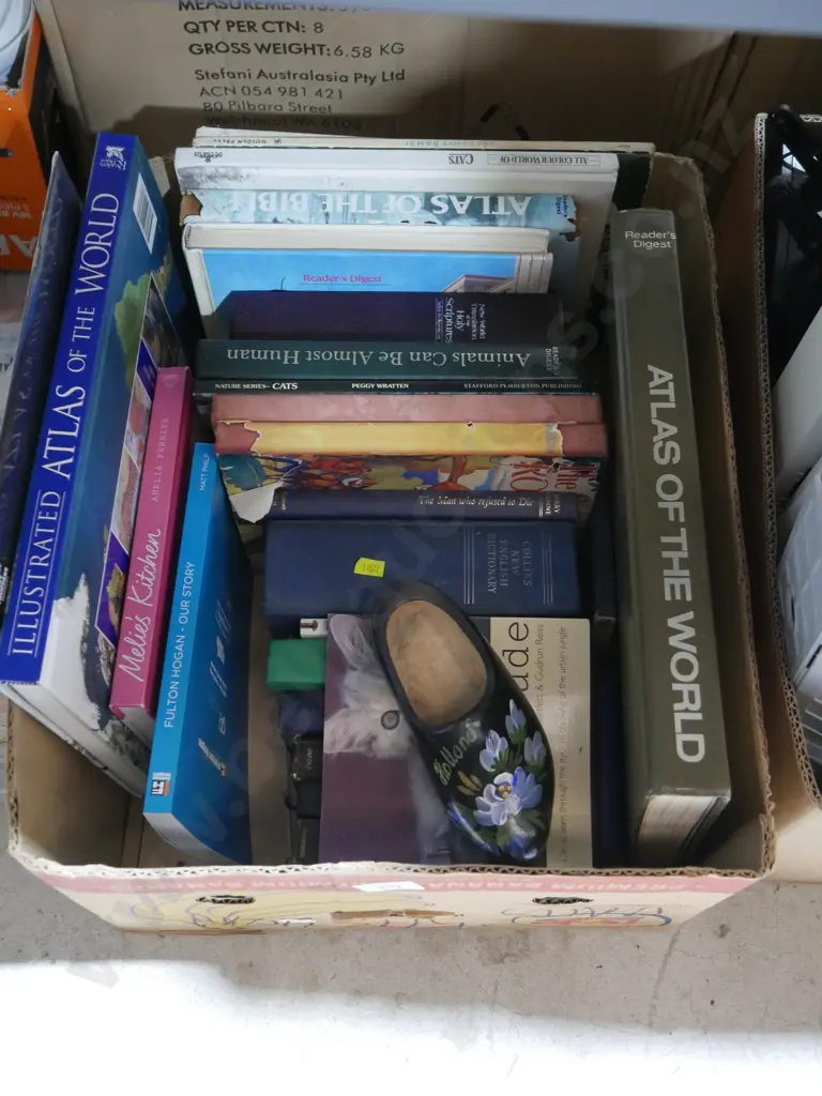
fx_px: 1140
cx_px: 411
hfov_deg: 39.7
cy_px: 548
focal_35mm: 36
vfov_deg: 51.4
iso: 3200
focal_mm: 18
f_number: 4
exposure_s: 1/30
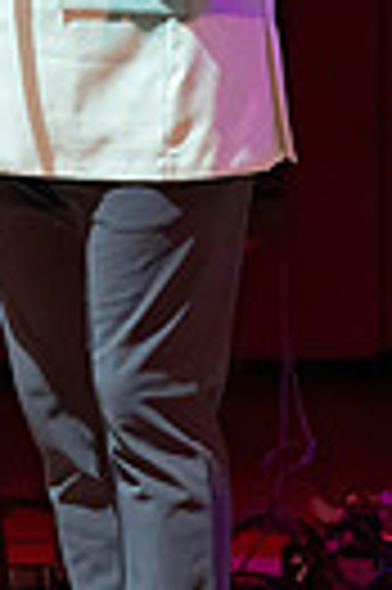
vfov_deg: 2.3
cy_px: -120
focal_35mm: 891
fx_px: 14590
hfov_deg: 1.5
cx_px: -346
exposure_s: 1/320
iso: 5000
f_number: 5.6
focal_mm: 162
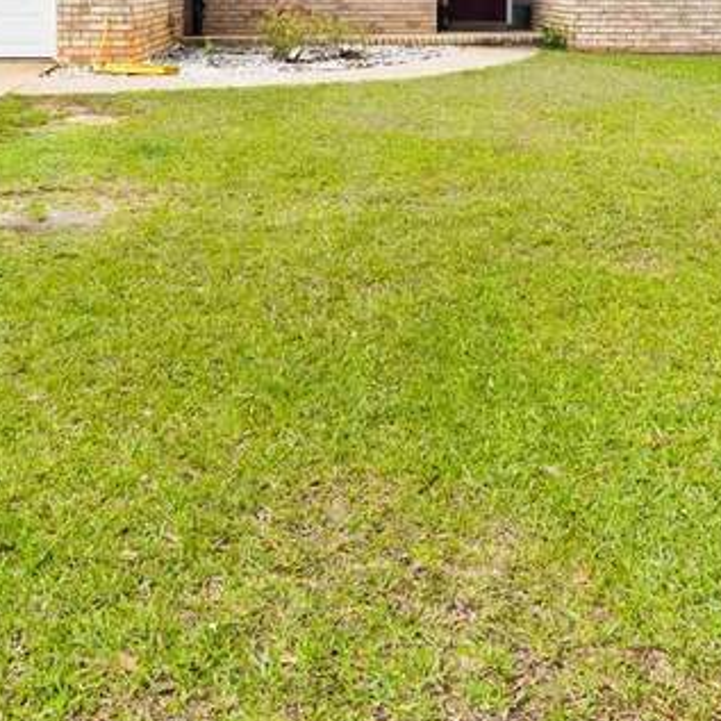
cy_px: -19
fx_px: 1131
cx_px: 348
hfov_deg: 35.4
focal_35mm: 48
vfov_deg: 32.2
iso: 400
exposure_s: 1/125
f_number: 11
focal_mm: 14
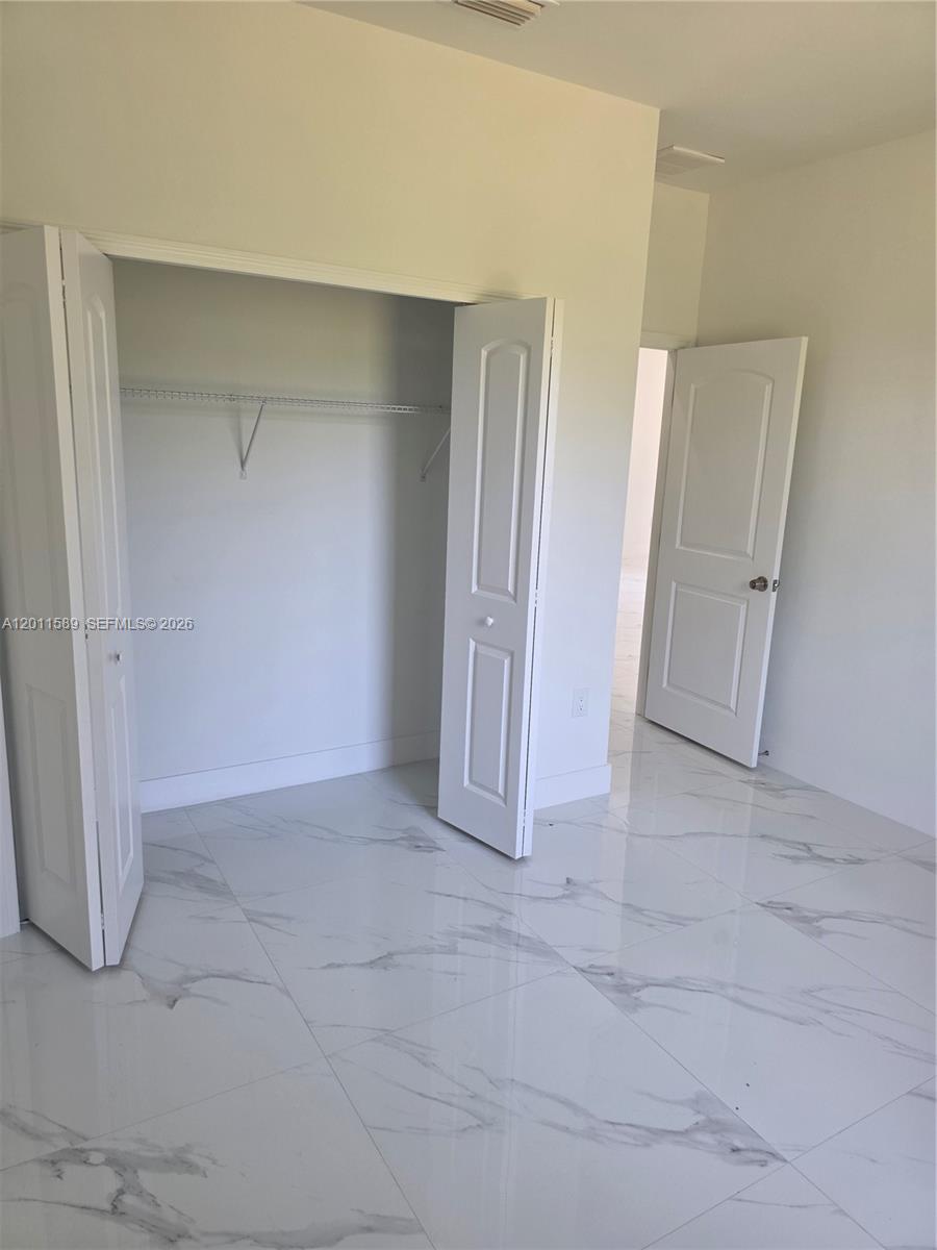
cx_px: 468
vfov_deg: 73.9
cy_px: 625
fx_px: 830
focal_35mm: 23
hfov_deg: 58.9
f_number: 1.7
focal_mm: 6.3
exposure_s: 1/180
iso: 160
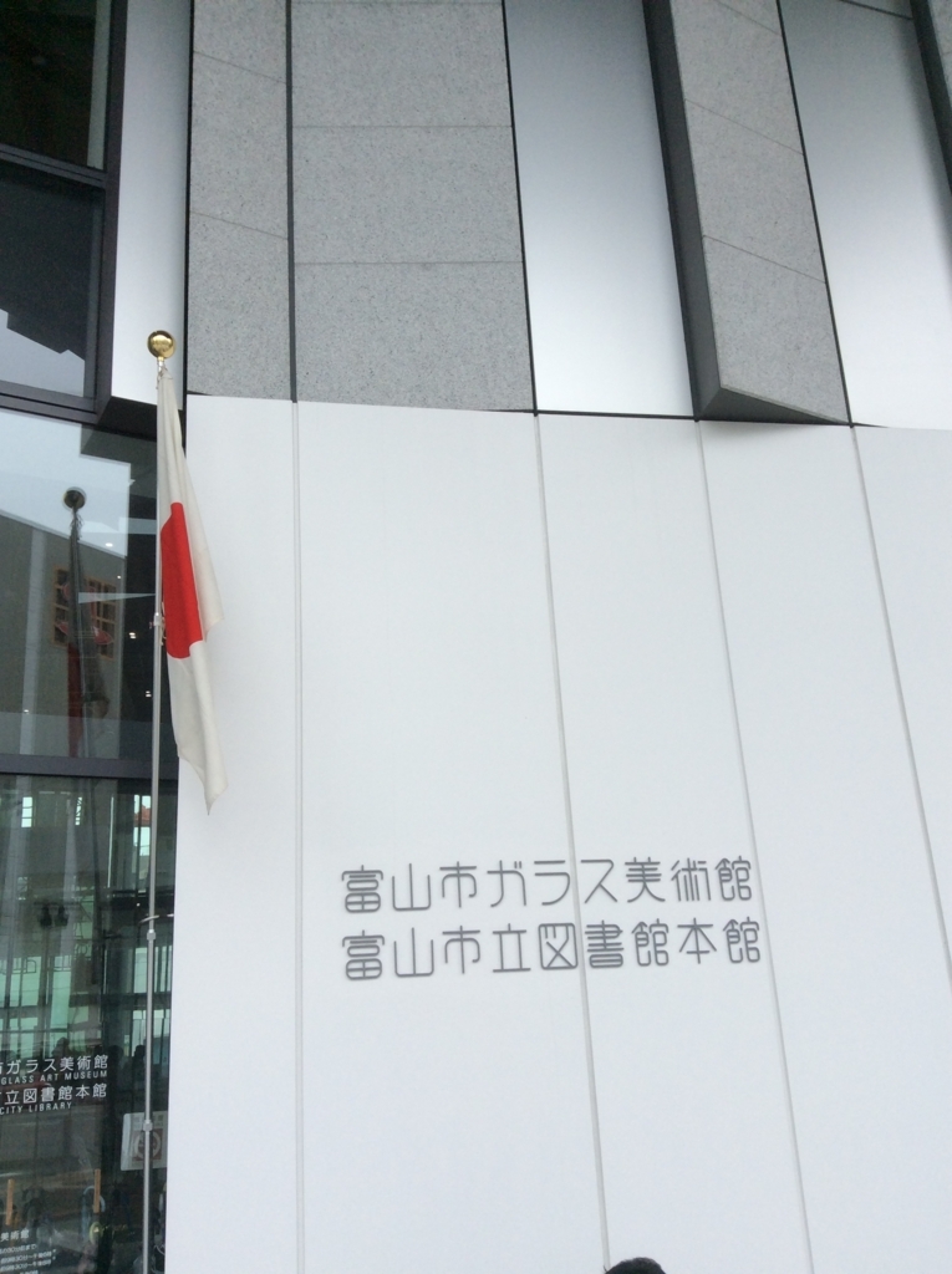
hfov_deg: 44.1
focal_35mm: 32
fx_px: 1176
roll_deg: +2.9
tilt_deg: +18.9
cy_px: 637
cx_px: 476
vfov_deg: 56.9
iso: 32
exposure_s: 1/344
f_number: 2.4
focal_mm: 3.3
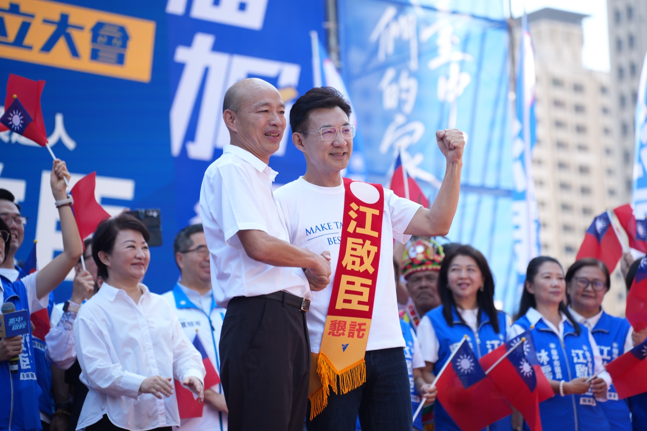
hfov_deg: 18.1
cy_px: 216
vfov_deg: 12.1
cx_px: 324
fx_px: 2030
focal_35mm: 113
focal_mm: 113
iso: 160
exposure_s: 1/400
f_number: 2.8
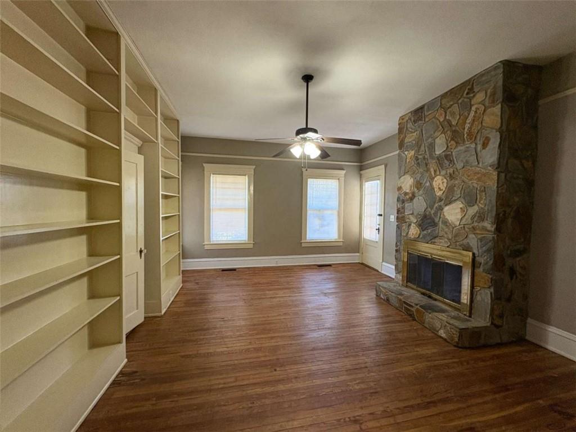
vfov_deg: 85.7
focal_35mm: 14
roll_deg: -0.2
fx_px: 233
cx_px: 288
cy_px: 216
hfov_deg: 102.1
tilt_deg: -2.0
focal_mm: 2.22
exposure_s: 1/60
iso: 200
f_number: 2.2
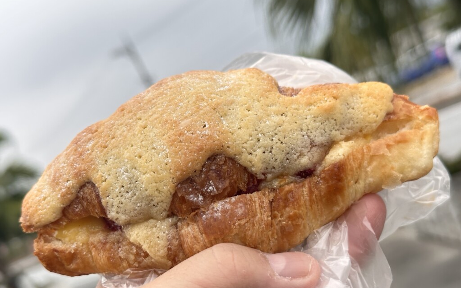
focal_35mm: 51
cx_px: 230
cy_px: 167
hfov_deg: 39.6
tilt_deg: -0.7
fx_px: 641
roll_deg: +25.5
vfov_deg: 25.3
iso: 64
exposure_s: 1/1041
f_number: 1.78
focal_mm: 6.86
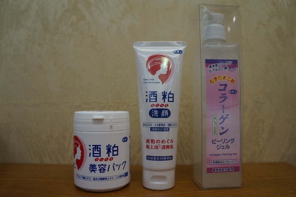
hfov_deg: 67.4
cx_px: 148
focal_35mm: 27
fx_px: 222
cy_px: 98
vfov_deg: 47.8
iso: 800
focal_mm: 18
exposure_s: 1/160
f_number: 4
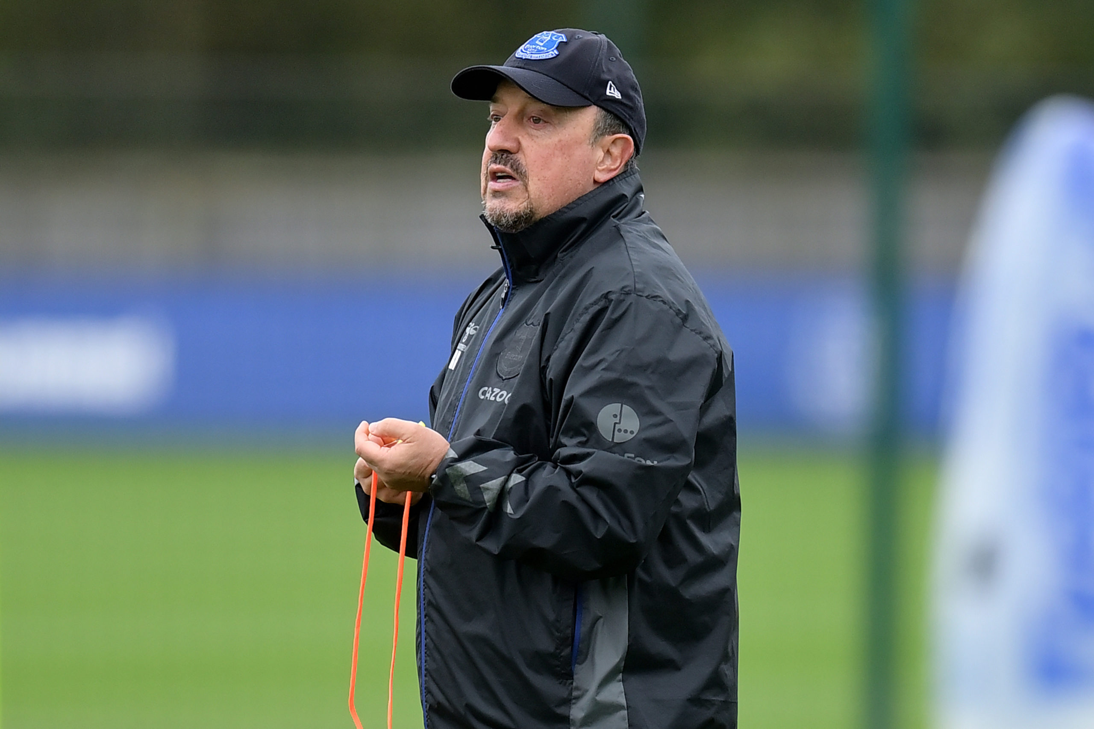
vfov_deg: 3.4
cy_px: 364
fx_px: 12155
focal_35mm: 400
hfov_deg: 5.2
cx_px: 547
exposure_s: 1/2000
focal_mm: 400
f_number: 3.5
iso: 1000
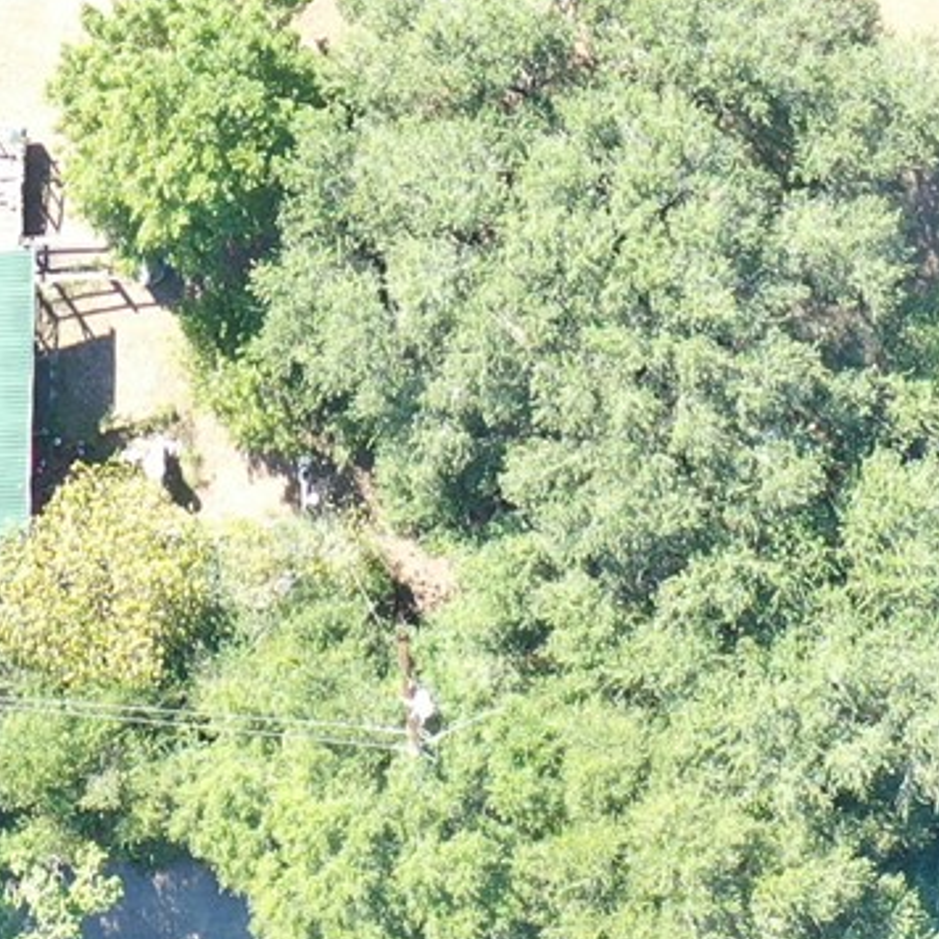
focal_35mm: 145
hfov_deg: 12.0
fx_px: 4450
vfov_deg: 11.0
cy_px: -915
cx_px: 309
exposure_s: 1/120
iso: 100
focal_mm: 10.26
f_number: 4
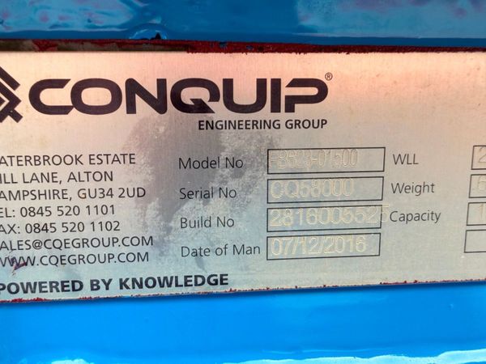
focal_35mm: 24
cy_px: 182
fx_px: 337
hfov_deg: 71.6
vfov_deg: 56.8
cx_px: 243
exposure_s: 1/176
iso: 40
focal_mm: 2.22
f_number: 2.2
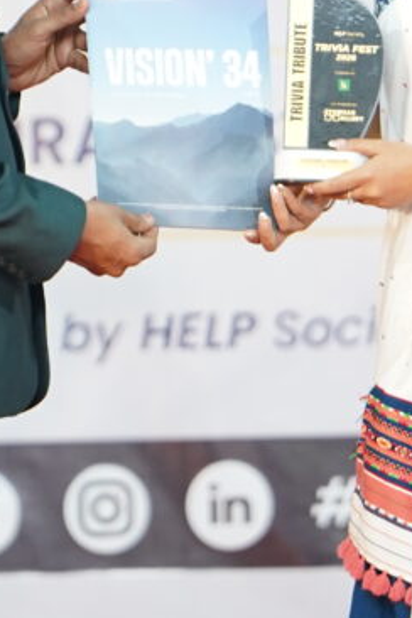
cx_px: 215
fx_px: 9698
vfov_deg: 3.6
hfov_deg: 2.4
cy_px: 34
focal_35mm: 565
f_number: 1.8
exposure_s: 1/250
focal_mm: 135
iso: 1250
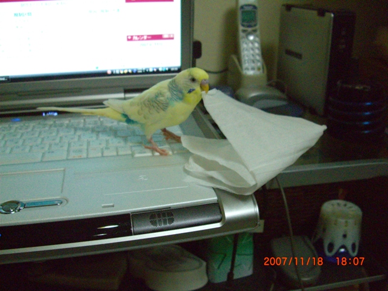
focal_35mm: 38
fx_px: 426
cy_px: 146
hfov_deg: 49.0
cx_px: 194
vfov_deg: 37.7
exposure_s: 1/125
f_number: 2.8
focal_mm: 7.9
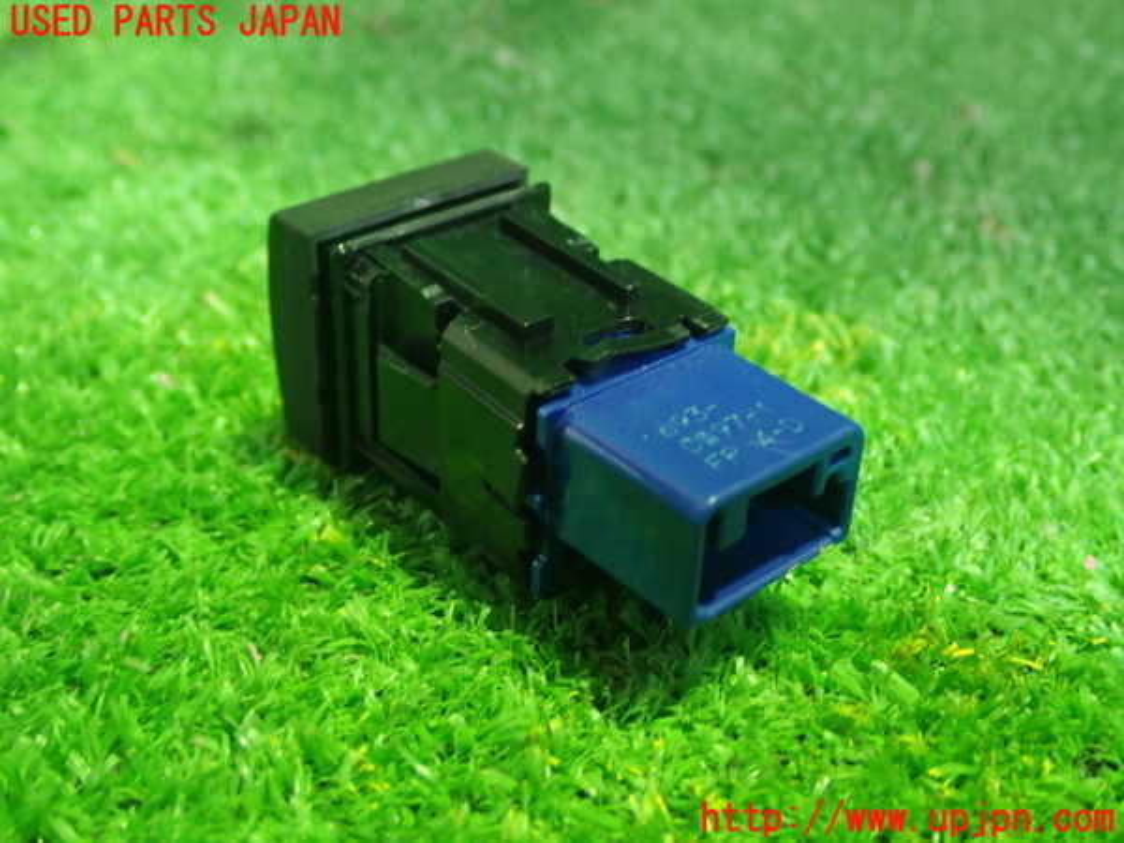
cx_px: 562
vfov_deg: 30.9
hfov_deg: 40.4
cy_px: 422
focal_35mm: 47
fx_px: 1526
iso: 1000
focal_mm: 8.4
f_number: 3.1
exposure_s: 1/13
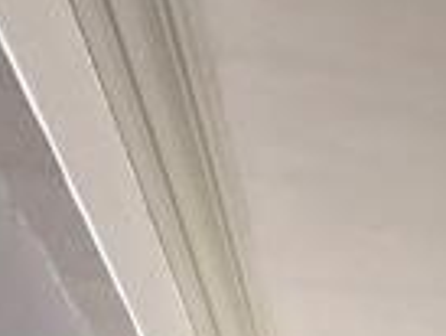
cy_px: 956
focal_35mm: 97
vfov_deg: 11.0
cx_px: 1188
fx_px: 1251
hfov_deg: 12.8
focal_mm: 2.2
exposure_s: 1/60
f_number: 2.2
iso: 100
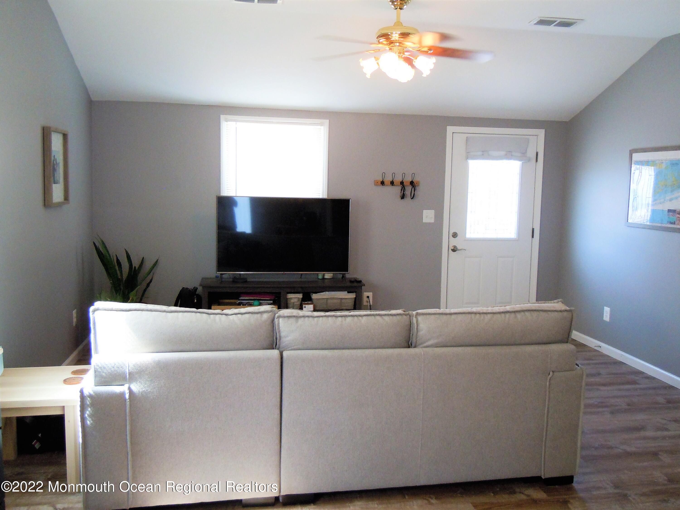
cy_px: 255
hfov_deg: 60.0
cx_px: 340
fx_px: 589
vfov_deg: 46.8
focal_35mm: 30
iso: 400
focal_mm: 5.4
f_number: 3.5
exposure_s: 1/50
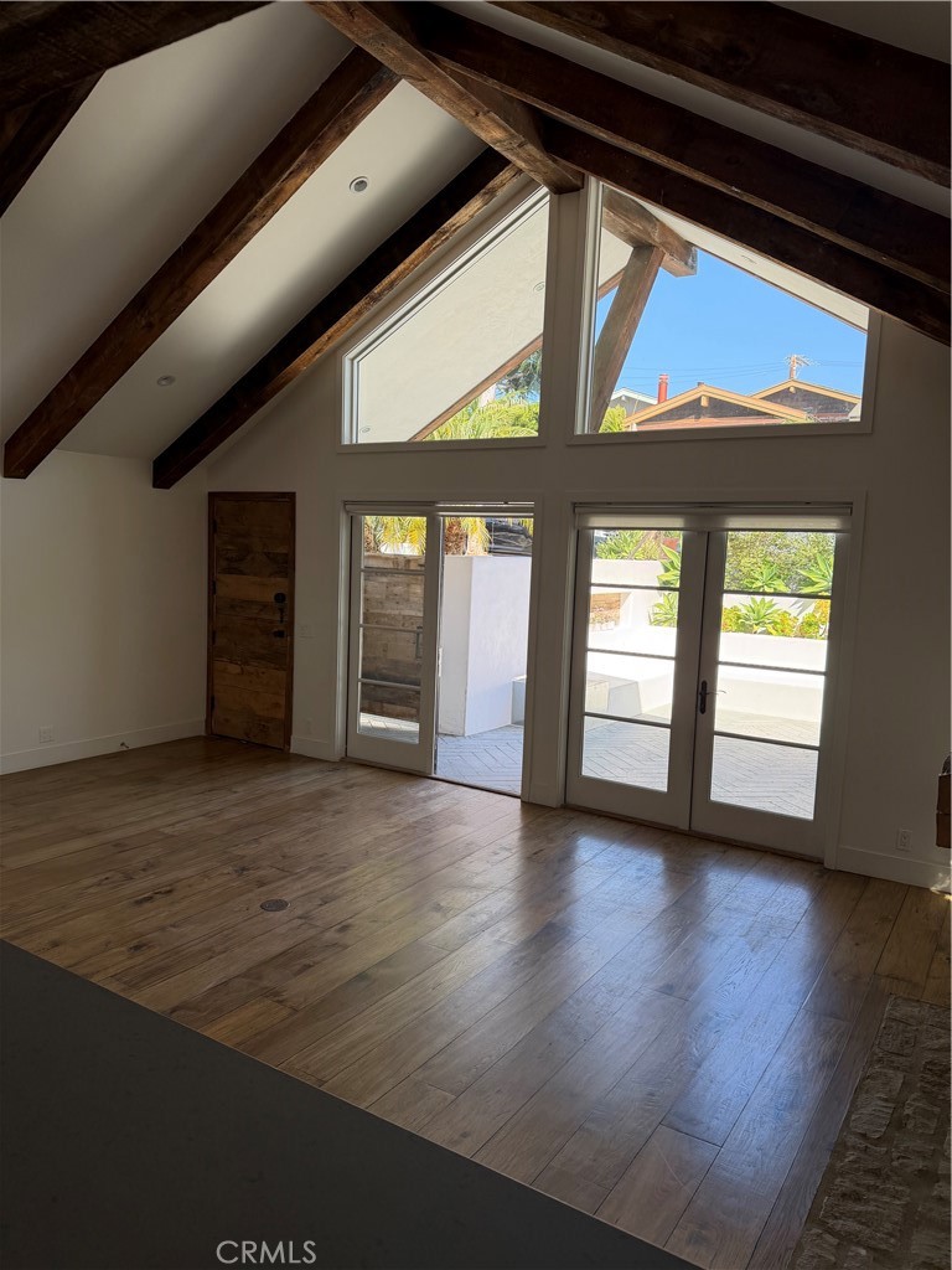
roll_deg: -2.8
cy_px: 635
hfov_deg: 56.8
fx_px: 880
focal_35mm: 24
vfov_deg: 71.6
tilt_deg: -5.3
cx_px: 476
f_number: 1.78
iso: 100
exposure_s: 1/484
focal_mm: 6.76
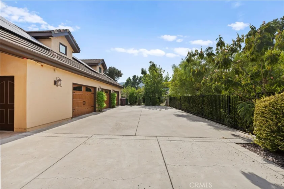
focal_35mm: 14
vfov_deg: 81.1
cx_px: 142
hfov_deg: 104.3
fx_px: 110
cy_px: 94
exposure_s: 1/160
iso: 160
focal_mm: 14
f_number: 8
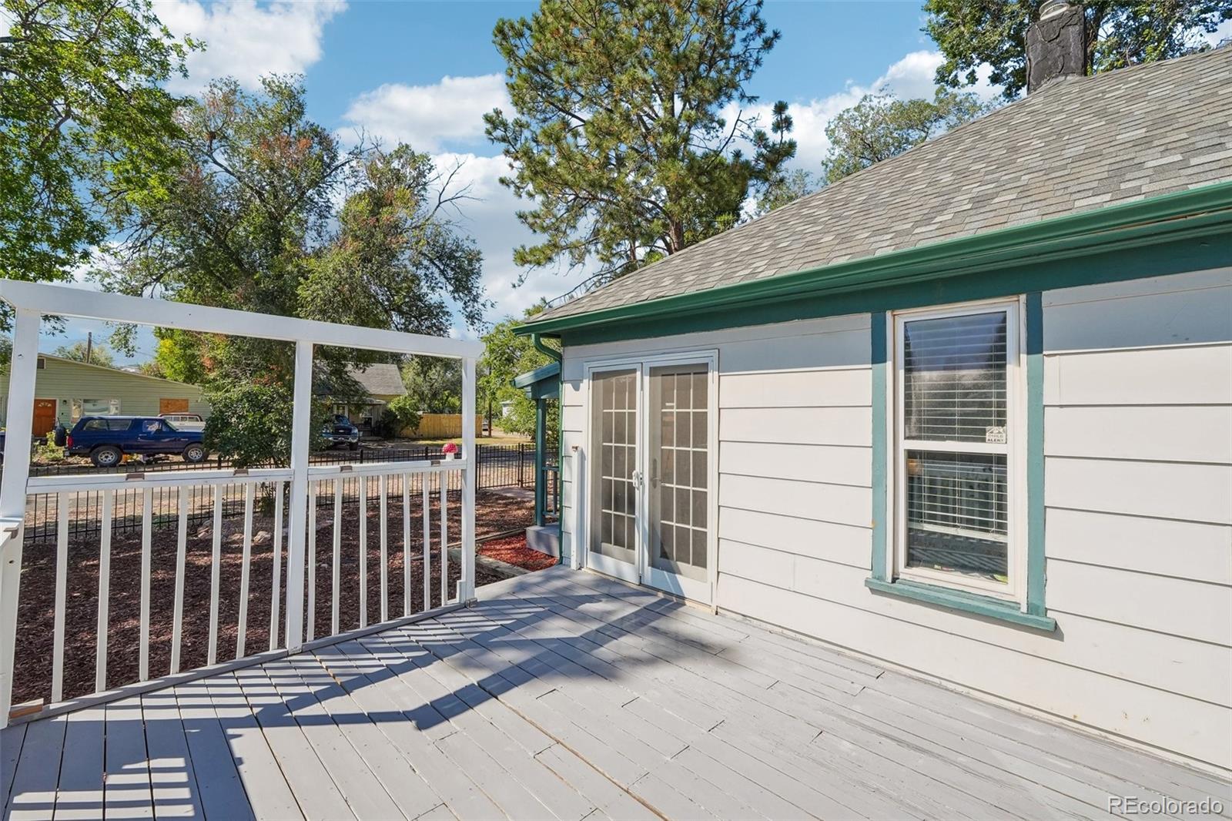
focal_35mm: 15
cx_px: 616
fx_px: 513
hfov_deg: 100.4
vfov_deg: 77.3
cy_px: 410
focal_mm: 10
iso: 800
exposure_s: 1/500
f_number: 8
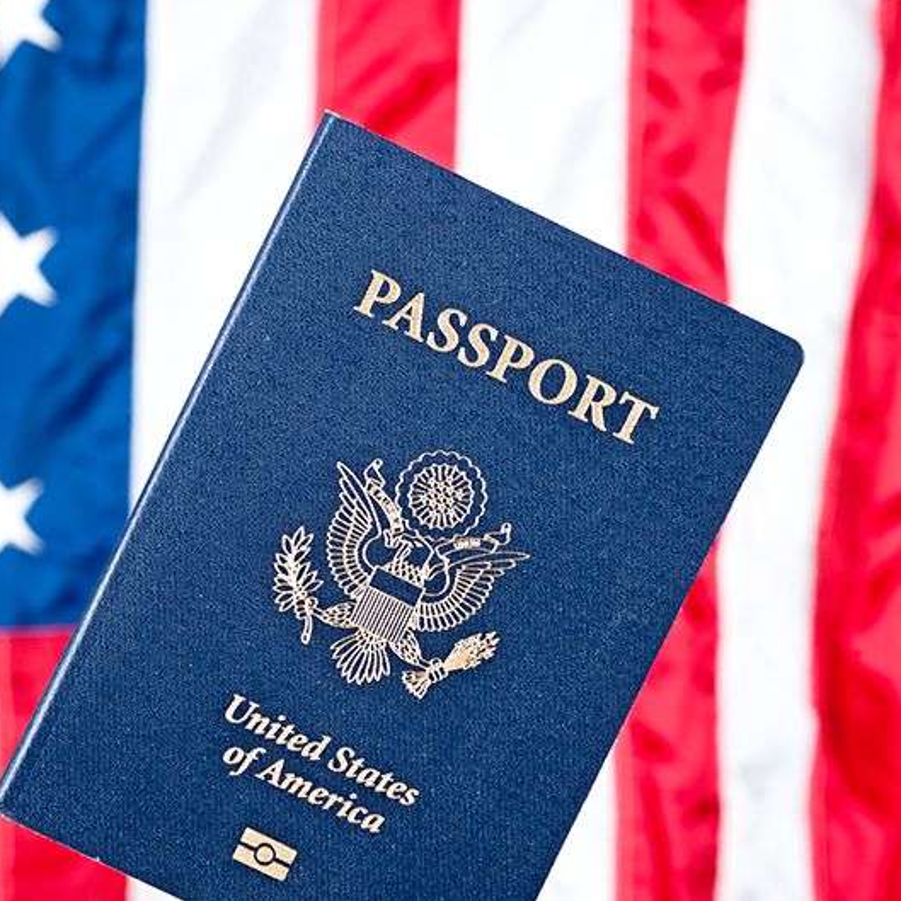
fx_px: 2267
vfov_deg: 22.5
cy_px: 450
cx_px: 233
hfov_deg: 22.3
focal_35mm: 77
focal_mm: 60
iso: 200
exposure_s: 1/200
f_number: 13
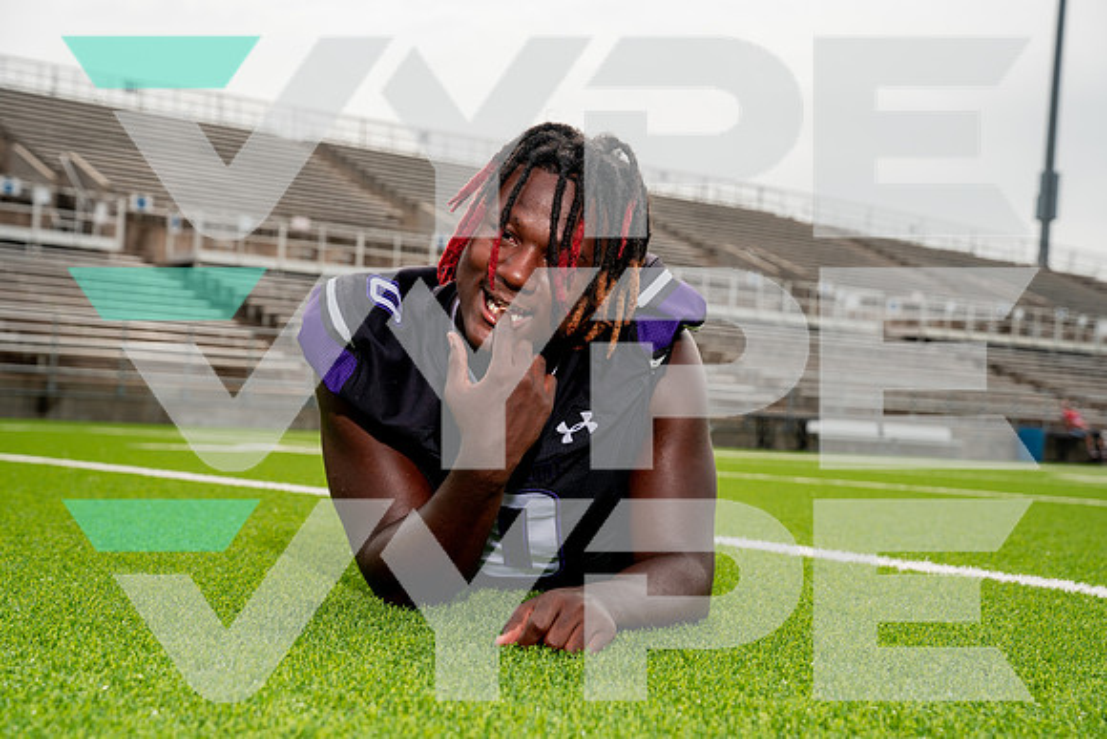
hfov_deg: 36.2
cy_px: 370
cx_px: 554
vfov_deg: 24.6
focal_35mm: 55
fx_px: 1692
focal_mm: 55
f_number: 5.6
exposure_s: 1/800
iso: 125
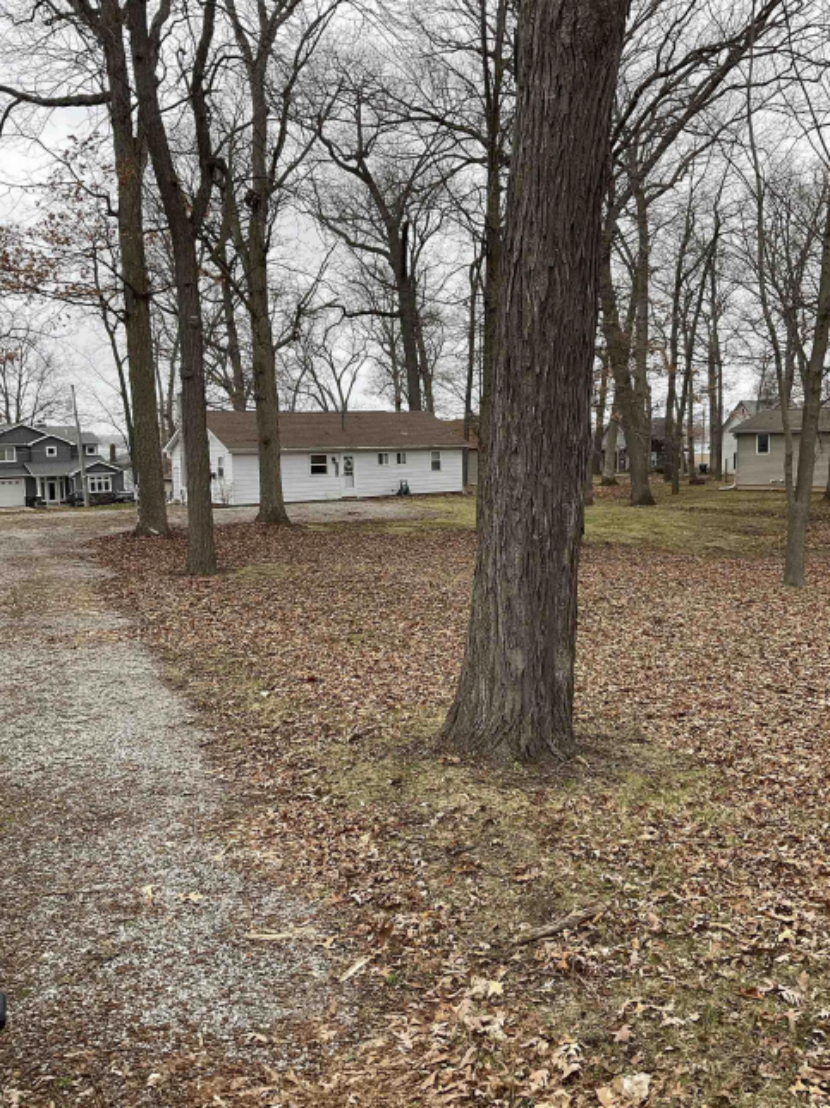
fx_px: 960
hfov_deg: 46.7
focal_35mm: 30
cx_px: 428
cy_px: 547
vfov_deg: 60.0
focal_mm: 3
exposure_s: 1/375
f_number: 1.8
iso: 16
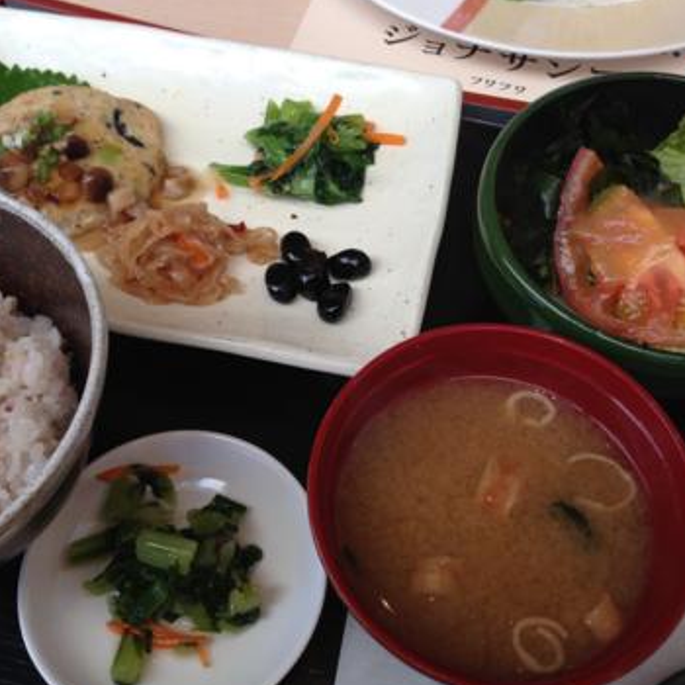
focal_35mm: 40
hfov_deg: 41.9
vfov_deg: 41.9
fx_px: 896
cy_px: 344
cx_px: 341
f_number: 2.4
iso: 80
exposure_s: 1/120
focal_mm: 4.13
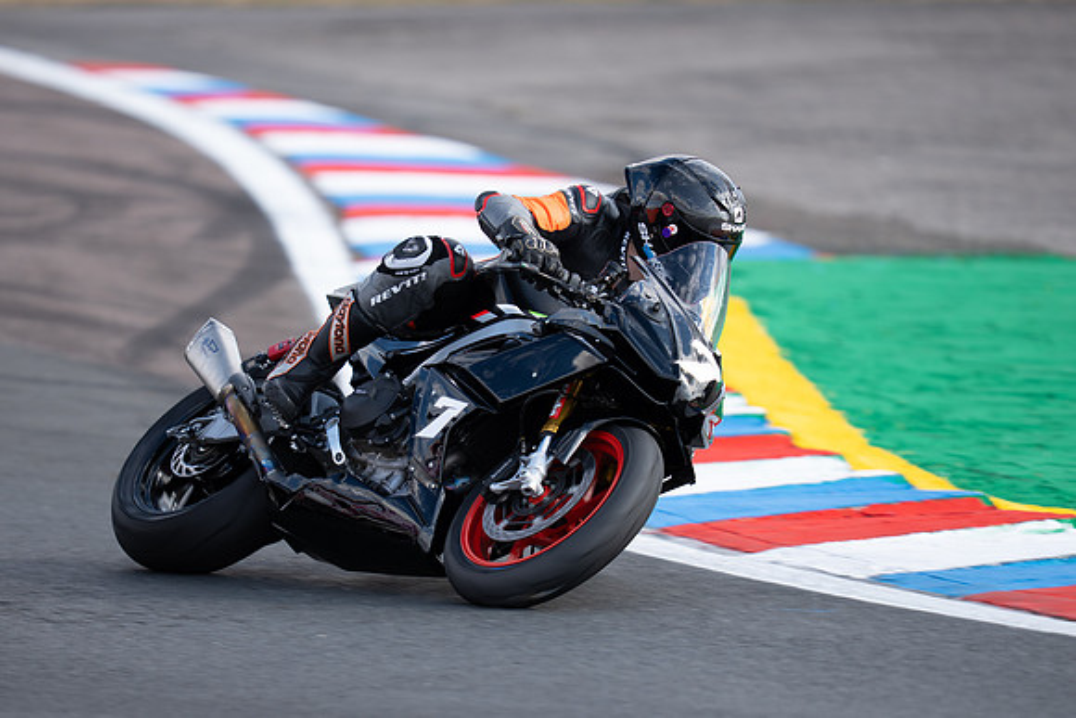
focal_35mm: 471
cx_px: 442
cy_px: 359
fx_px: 14082
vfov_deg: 2.9
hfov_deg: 4.4
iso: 100
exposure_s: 1/500
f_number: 2.8
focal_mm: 400
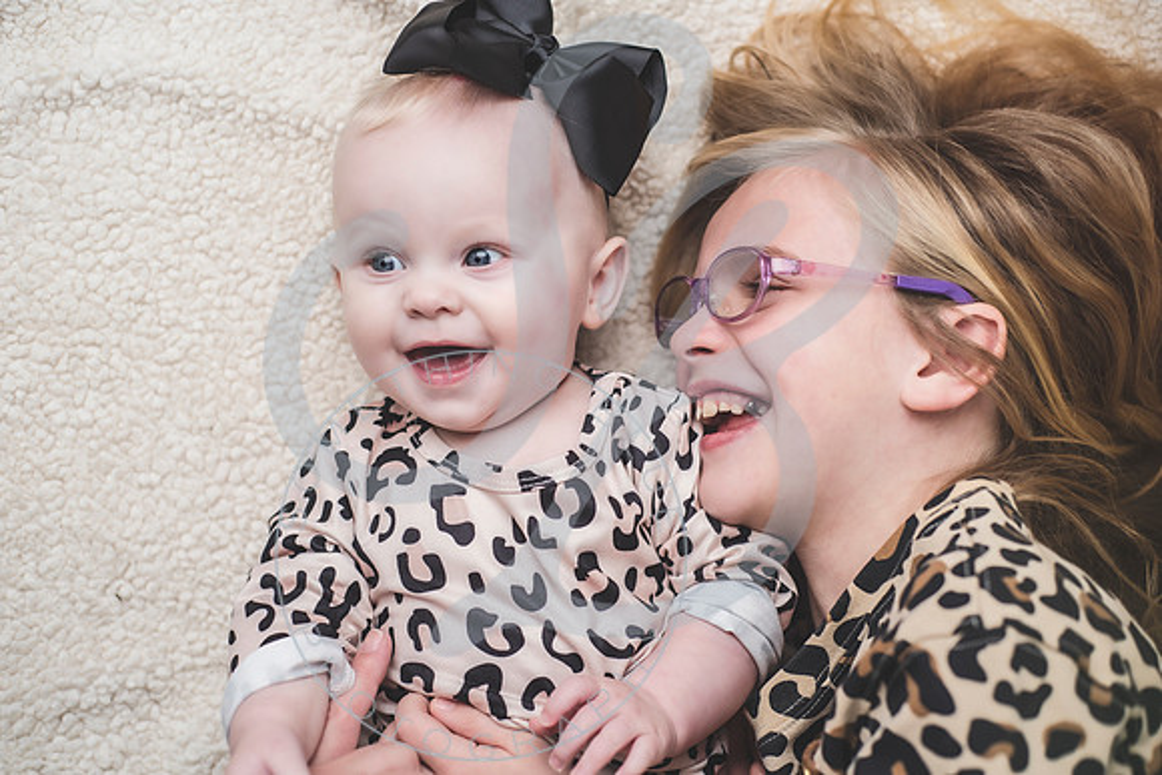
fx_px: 1614
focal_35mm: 50
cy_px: 388
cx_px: 581
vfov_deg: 27.0
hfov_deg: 39.6
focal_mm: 50
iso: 200
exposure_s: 1/200
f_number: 2.8
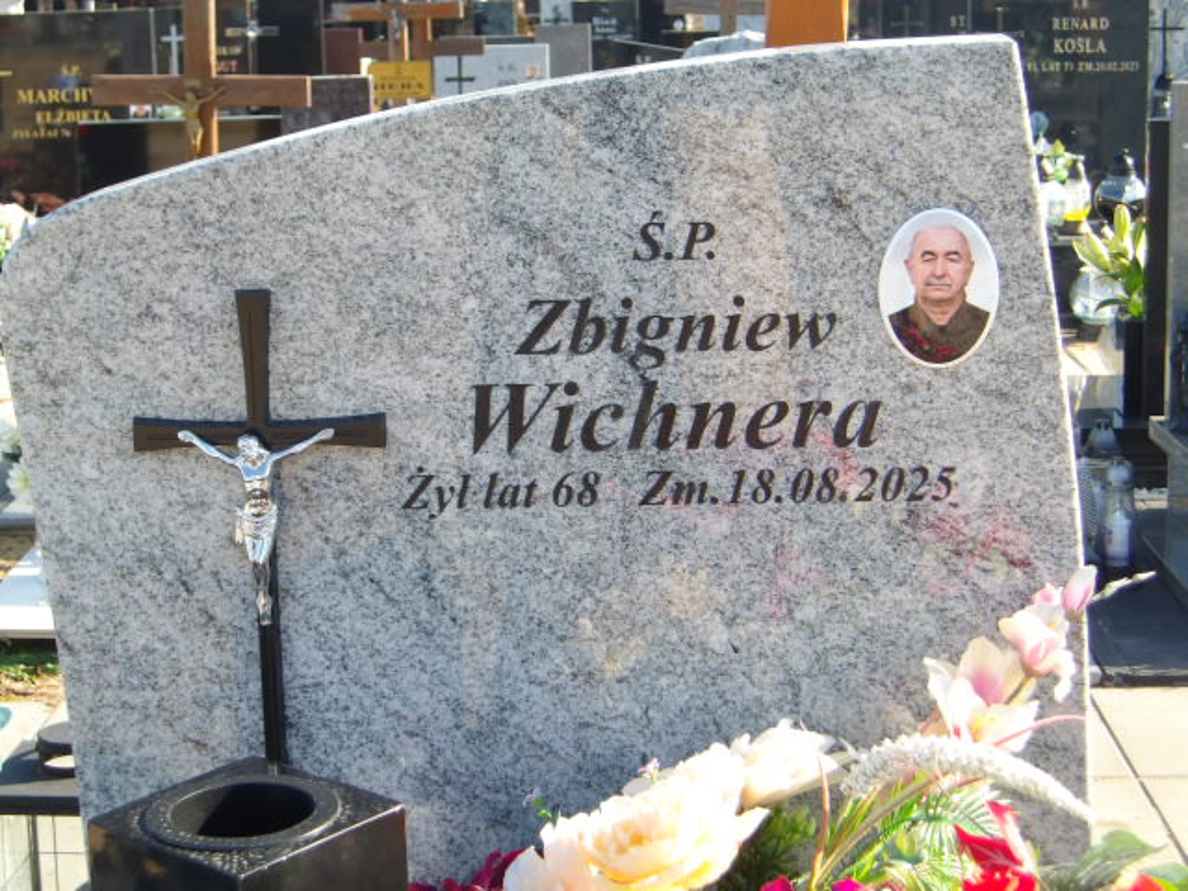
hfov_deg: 27.8
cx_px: 594
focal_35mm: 70
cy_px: 446
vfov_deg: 21.0
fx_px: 2402
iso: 100
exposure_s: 1/130
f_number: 4.9
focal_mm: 12.5
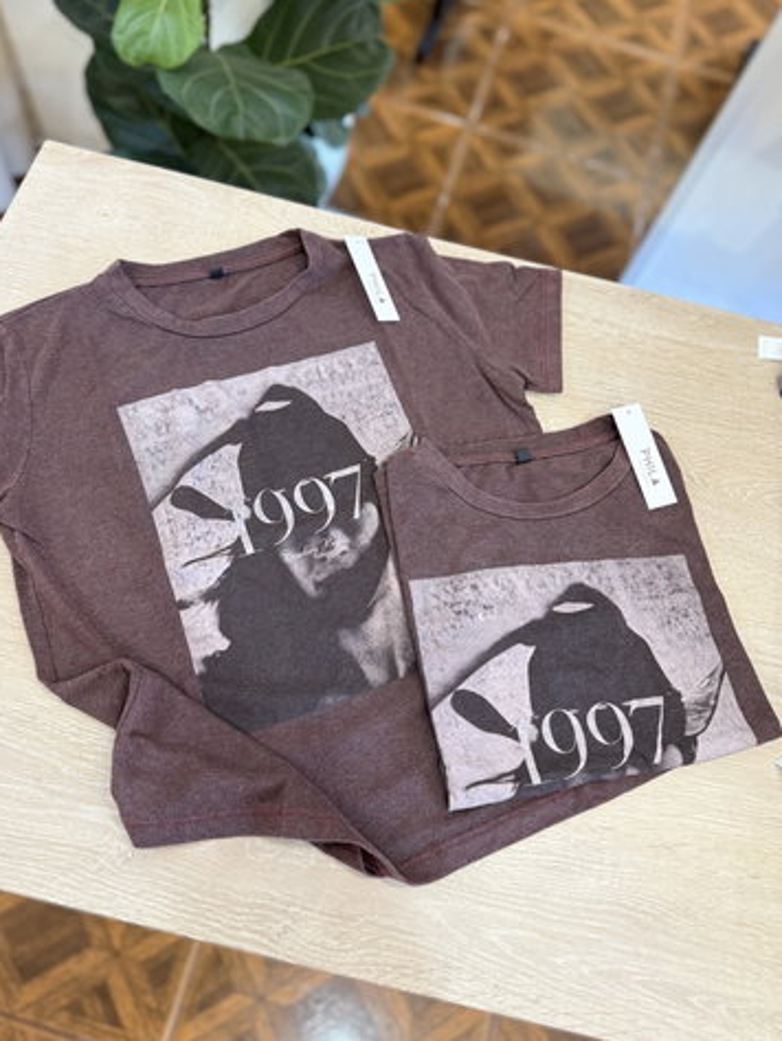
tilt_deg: -64.1
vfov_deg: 65.2
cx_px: 360
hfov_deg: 51.3
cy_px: 475
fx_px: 813
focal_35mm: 27
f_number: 1.78
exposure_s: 1/50
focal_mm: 6.76
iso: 125
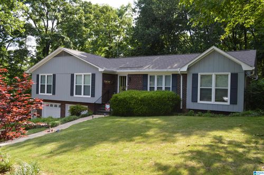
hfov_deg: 67.4
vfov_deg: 47.8
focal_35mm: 27
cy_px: 88
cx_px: 132
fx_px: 198
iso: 100
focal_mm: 18
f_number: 5.6
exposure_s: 1/125
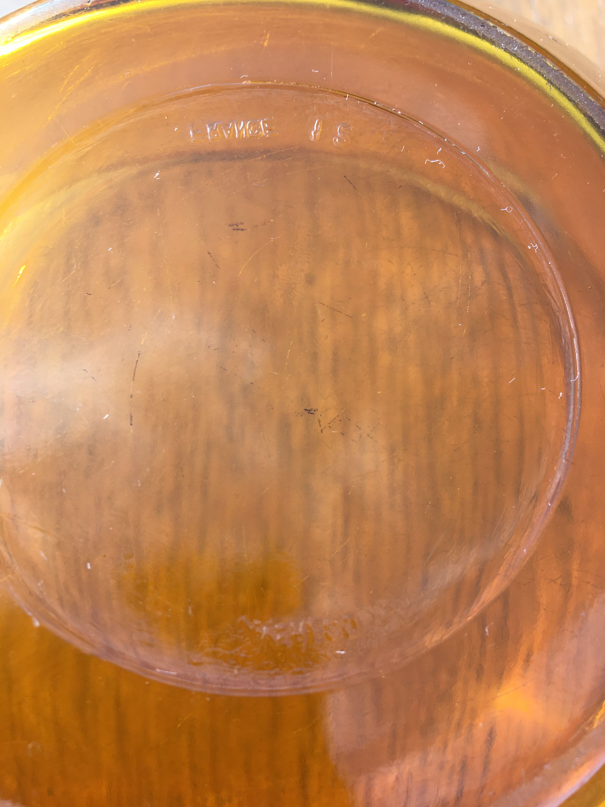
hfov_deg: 48.2
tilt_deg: -73.9
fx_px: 676
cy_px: 404
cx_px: 302
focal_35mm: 29
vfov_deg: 61.7
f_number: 2.2
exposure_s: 1/173
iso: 25
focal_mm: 4.15
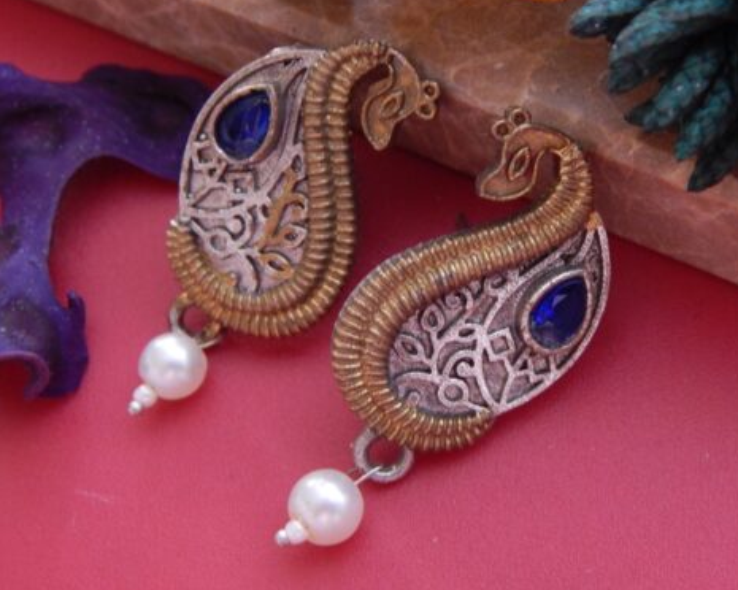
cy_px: 262
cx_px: 475
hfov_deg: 27.8
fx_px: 1485
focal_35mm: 68
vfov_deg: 22.5
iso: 400
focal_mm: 9.7
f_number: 3.8
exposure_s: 1/8
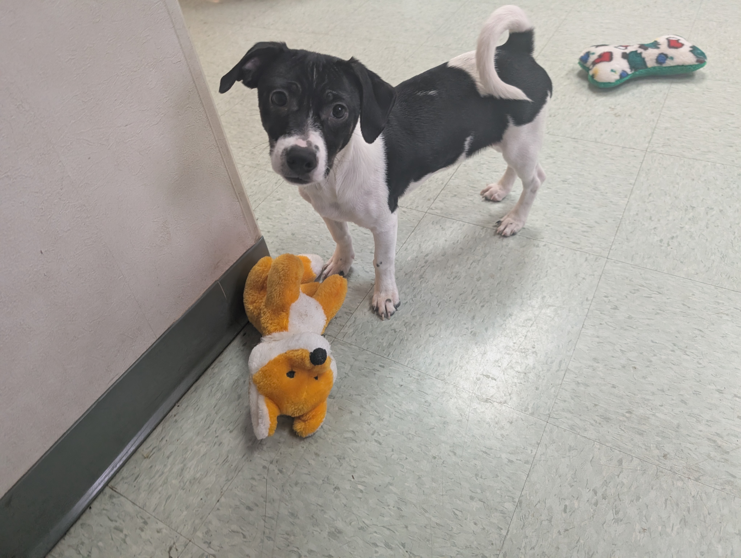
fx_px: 514
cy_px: 279
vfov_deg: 56.9
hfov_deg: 71.5
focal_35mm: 24
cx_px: 370
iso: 380
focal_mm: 6.9
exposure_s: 1/120
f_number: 1.68
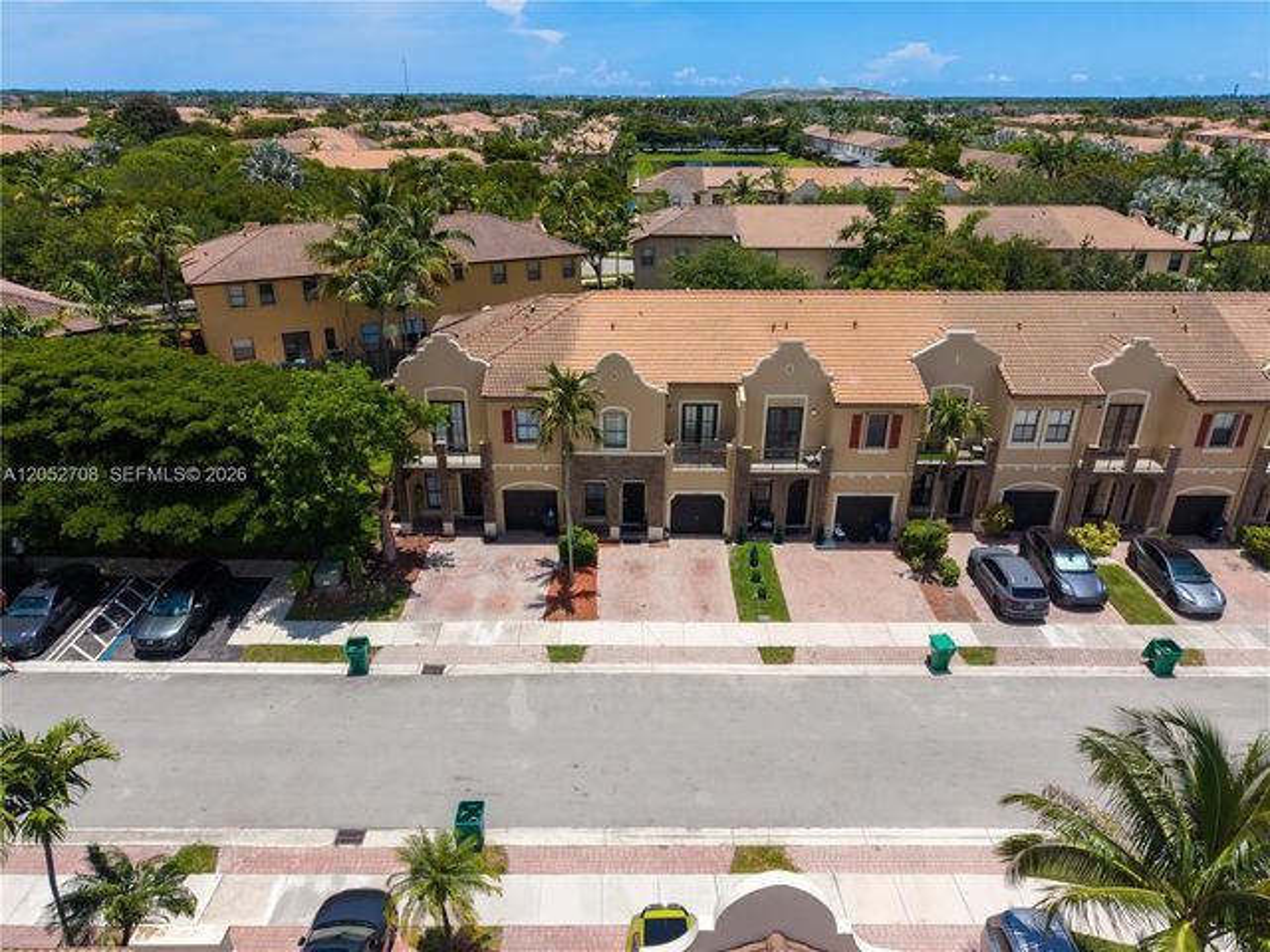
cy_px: 476
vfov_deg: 56.8
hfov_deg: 71.6
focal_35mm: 24
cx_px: 635
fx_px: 881
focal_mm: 8.67
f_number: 1.8
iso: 230
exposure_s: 1/200
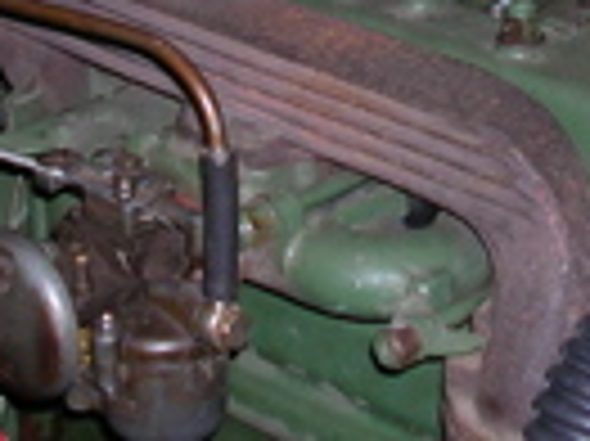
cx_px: 446
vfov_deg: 10.4
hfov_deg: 14.2
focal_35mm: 139
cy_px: -153
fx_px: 2367
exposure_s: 1/60.1
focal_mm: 5.8
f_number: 2.8
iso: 50
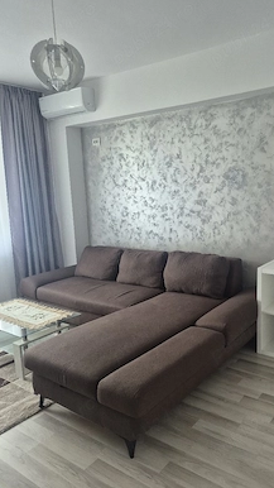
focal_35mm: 26
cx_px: 178
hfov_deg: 43.9
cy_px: 247
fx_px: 336
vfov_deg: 71.9
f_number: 1.8
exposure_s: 1/100
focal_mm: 5.4
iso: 200
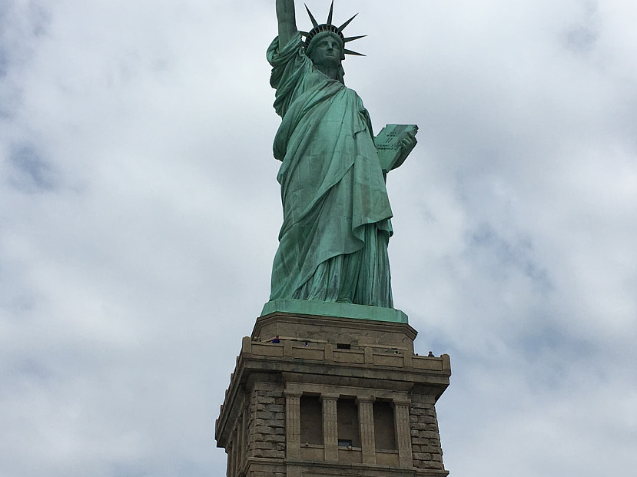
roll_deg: -0.6
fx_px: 1030
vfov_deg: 26.1
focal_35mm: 56
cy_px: 265
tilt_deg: +32.3
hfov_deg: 34.4
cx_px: 312
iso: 25
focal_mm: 4.15
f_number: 2.2
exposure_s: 1/4049
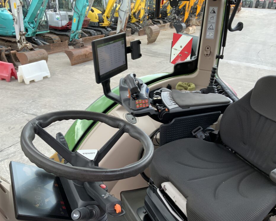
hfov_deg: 57.2
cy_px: 108
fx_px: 253
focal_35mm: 31
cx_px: 133
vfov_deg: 47.1
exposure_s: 1/181
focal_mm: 3
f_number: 1.8
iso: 16
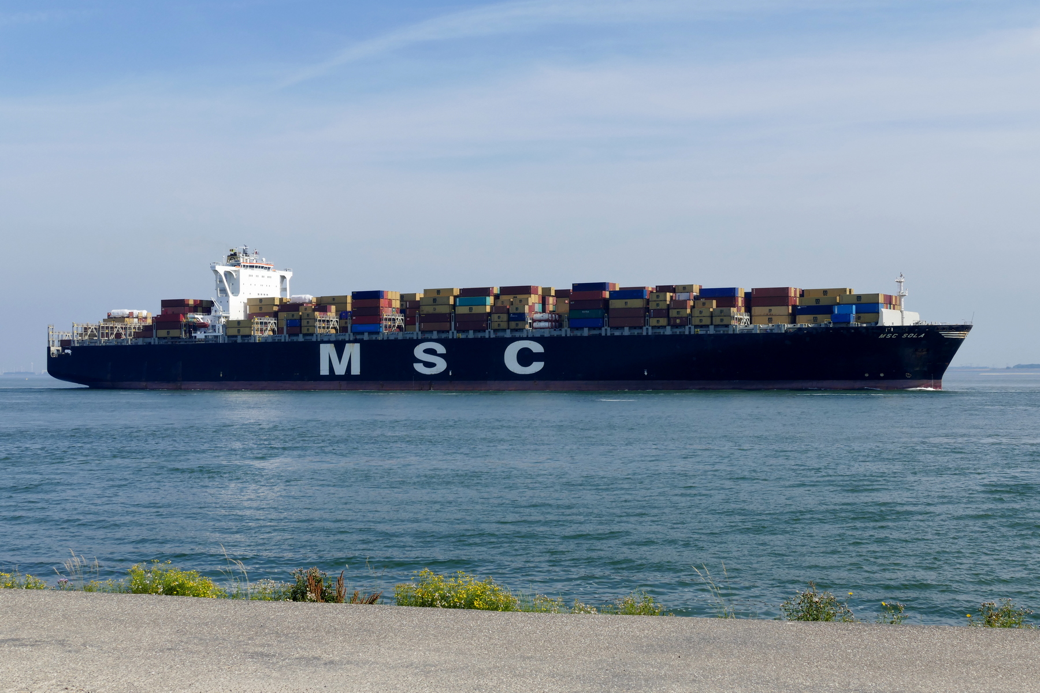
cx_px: 520
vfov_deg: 27.0
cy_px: 346
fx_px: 1444
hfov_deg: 39.6
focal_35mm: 50
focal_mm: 18.17
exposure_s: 1/1000
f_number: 5
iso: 125
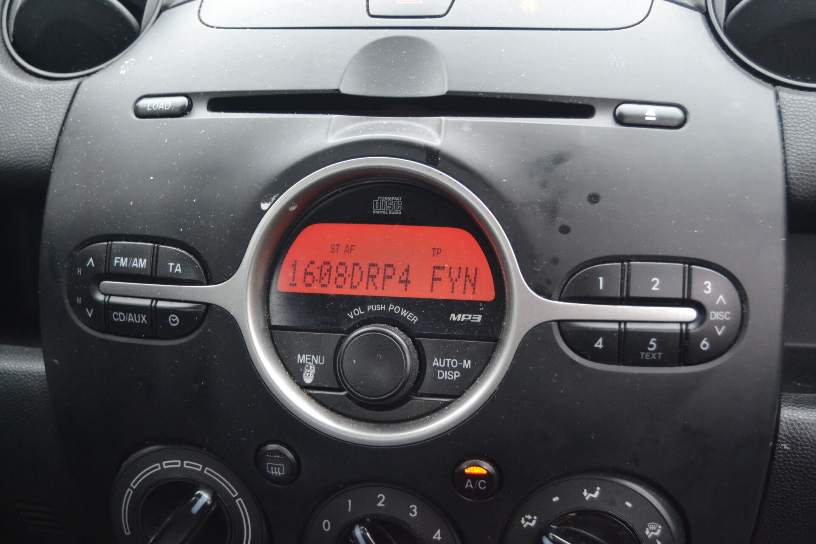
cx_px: 408
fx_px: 1156
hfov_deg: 38.9
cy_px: 272
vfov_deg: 26.5
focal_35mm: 51
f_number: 4.5
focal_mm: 34
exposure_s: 1/60
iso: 1600
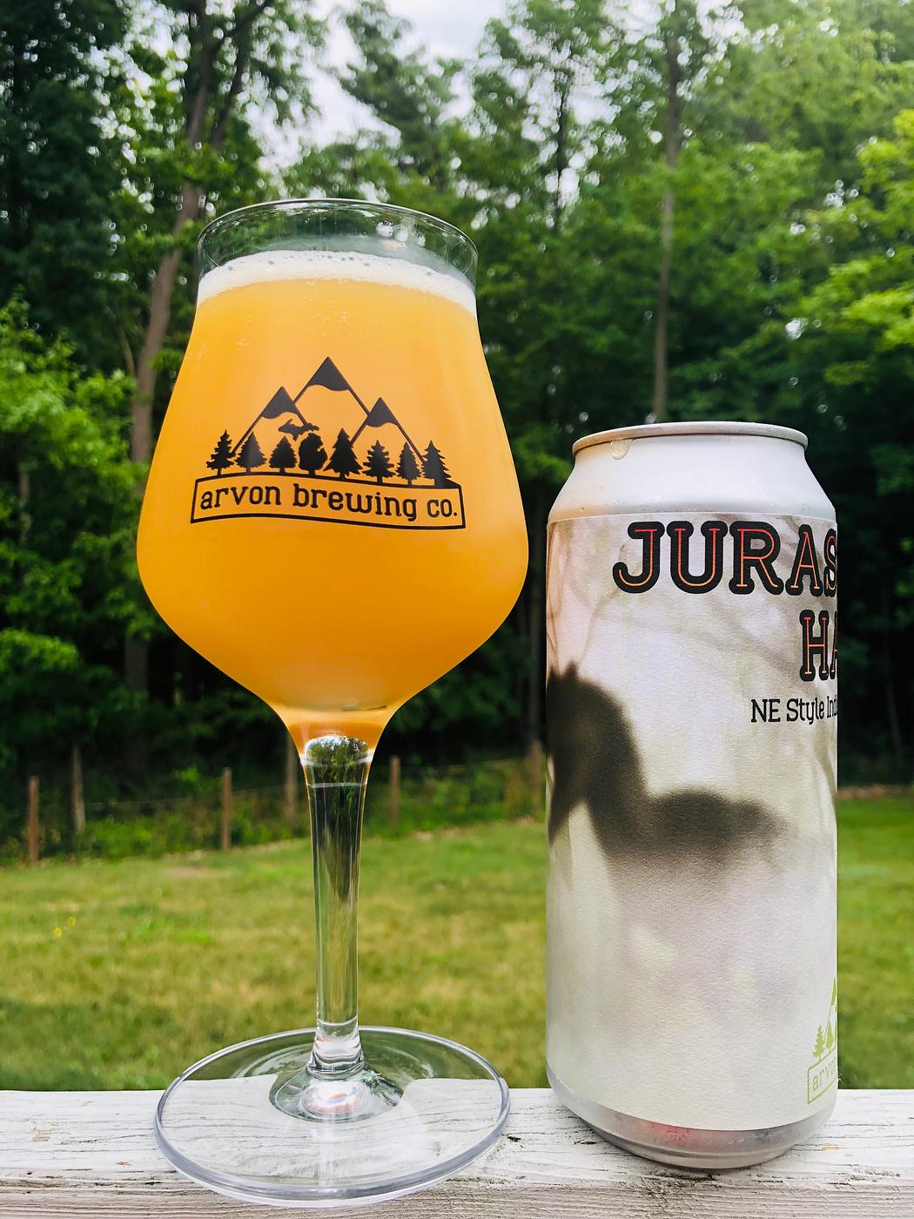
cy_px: 610
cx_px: 457
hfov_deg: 49.7
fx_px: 986
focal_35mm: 28
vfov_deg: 63.4
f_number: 1.8
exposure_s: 1/180
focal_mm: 4
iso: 20
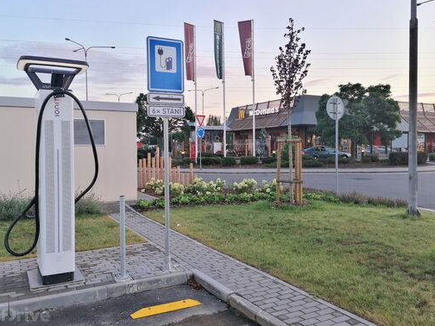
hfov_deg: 56.8
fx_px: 402
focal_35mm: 32
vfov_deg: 44.2
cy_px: 160
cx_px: 220
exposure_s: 1/125
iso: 50
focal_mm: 5.3
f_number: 1.8
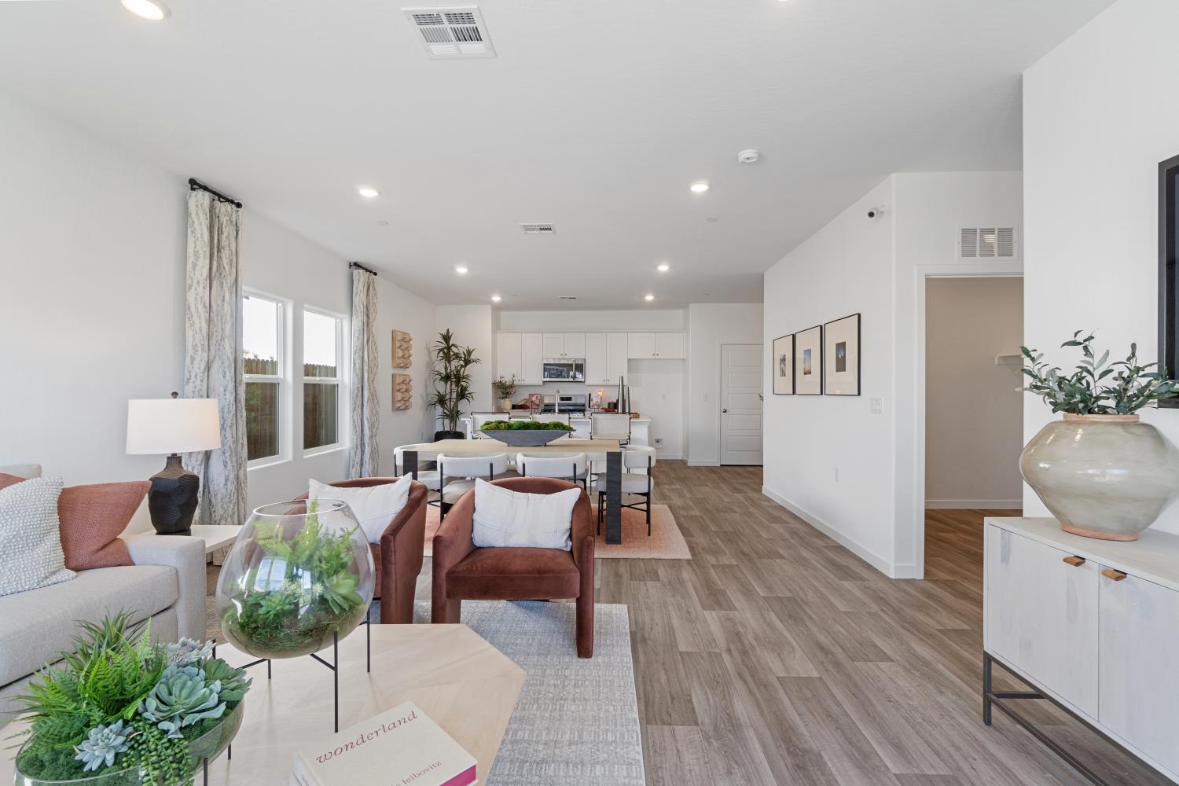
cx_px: 590
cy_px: 393
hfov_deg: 100.4
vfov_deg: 77.3
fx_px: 491
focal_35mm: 15
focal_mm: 10
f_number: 8
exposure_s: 1/13
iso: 400
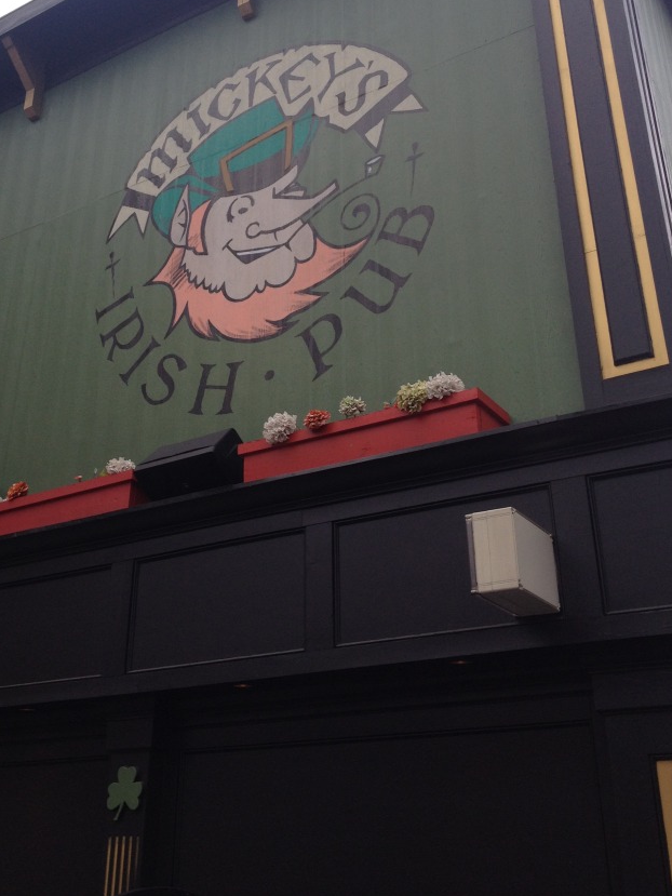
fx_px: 1164
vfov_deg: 41.7
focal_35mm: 45
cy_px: 326
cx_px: 275
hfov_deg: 32.1
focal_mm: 4.28
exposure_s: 1/286
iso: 50
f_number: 2.4
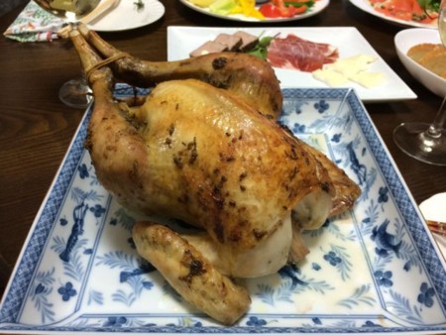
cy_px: 168
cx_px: 223
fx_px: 387
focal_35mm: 30
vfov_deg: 46.8
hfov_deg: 59.9
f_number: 2.2
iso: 160
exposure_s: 1/33
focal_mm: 4.12
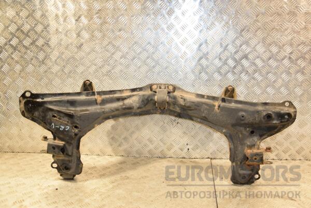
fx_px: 311
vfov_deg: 36.9
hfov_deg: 53.1
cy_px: 104
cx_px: 156
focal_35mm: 36
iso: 800
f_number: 5
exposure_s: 1/125
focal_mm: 24
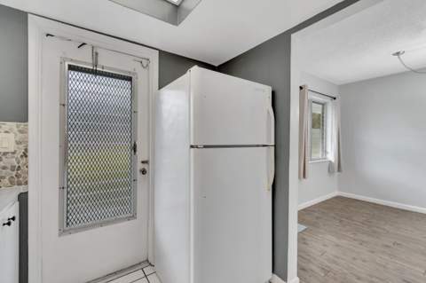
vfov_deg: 77.2
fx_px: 177
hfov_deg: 100.4
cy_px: 142
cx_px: 213
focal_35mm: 15
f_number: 8
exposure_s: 1/40
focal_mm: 10
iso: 1100
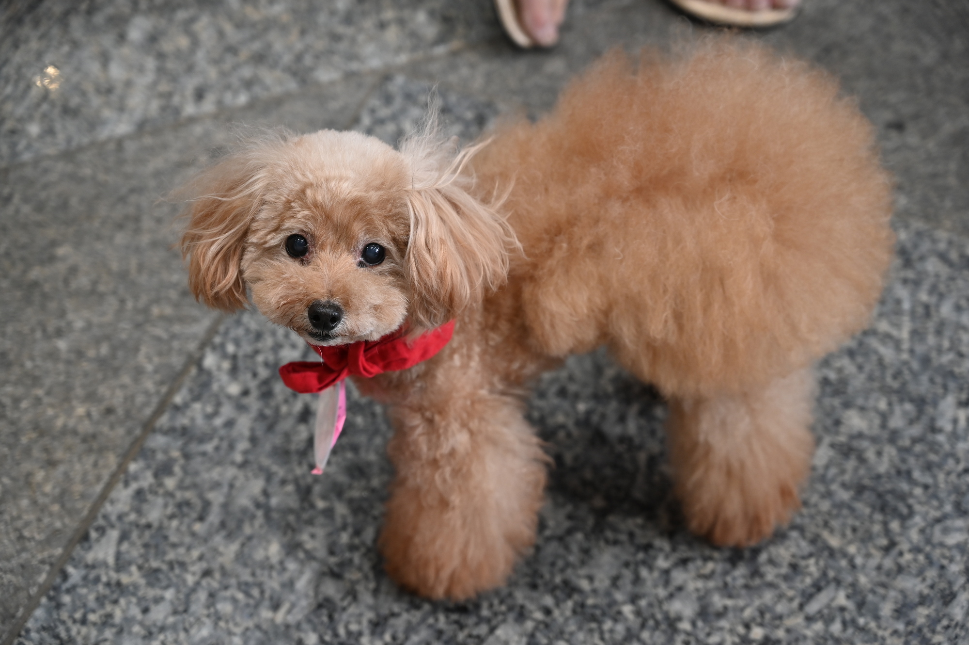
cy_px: 322
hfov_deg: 28.9
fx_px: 1883
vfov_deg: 19.4
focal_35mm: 70
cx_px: 484
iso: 1000
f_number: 4
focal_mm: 70
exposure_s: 1/125
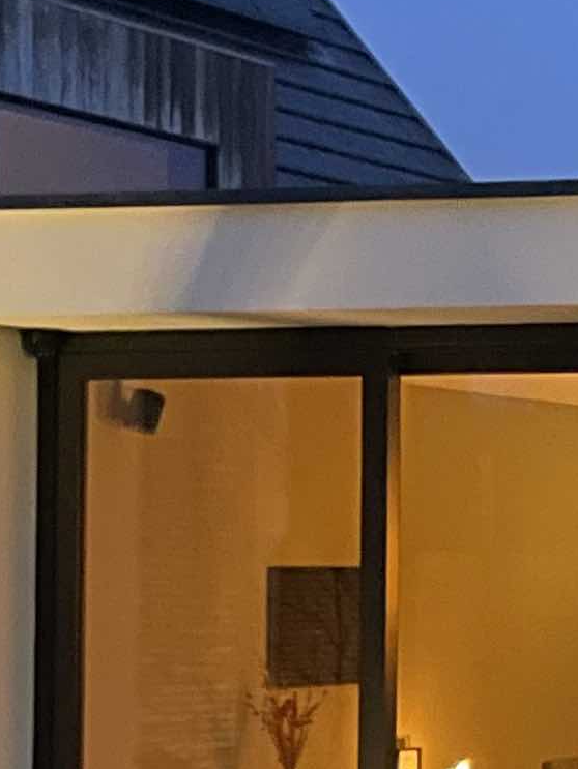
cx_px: 1343
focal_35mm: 141
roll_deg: -0.1
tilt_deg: +2.4
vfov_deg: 14.0
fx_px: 3136
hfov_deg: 9.5
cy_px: 481
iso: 640
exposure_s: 1/8
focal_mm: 4.2
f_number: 1.6
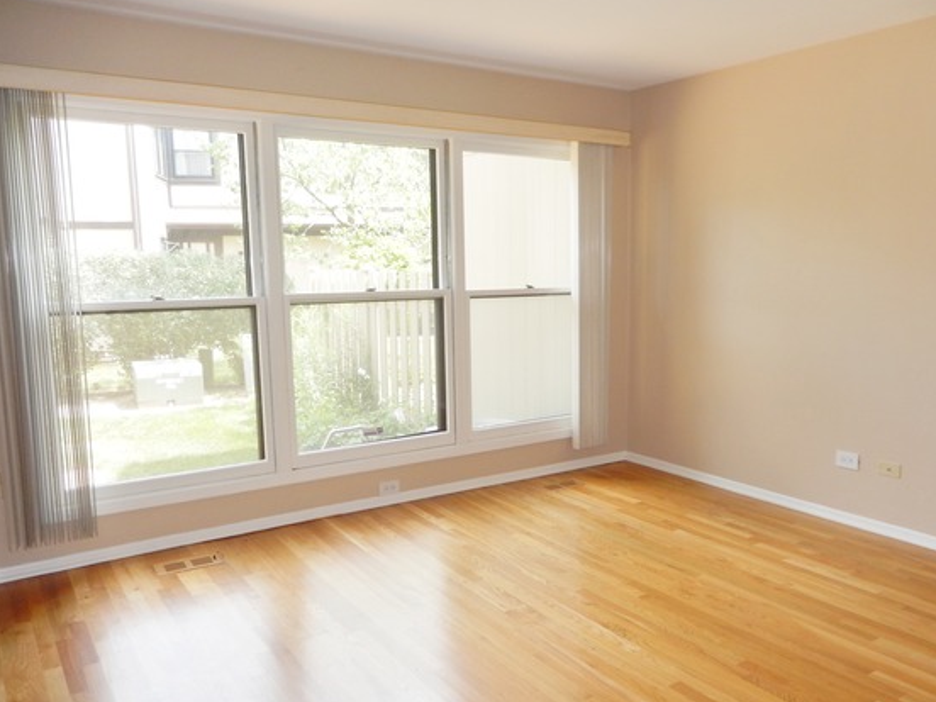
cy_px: 382
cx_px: 532
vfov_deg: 48.2
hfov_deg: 61.4
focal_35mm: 29
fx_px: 784
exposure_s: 1/60
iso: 125
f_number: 3.4
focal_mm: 4.5
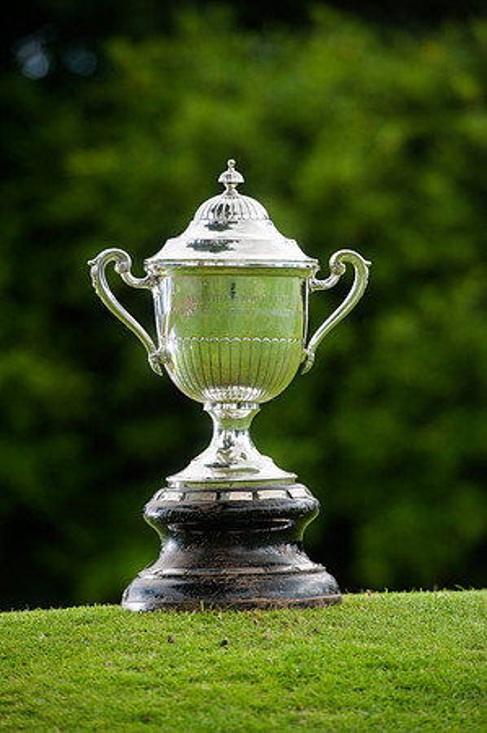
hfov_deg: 6.9
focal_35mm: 200
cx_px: 244
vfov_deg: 10.3
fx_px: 4067
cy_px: 366
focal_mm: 200
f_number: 5.6
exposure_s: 1/320
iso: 200
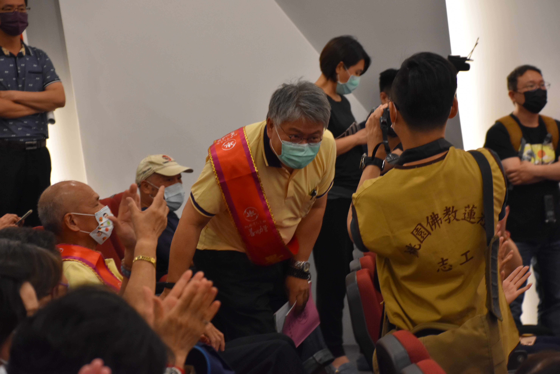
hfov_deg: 14.4
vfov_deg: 9.6
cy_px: 187
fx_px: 2216
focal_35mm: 142
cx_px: 280
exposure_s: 1/125
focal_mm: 95
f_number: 5.6
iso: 1600
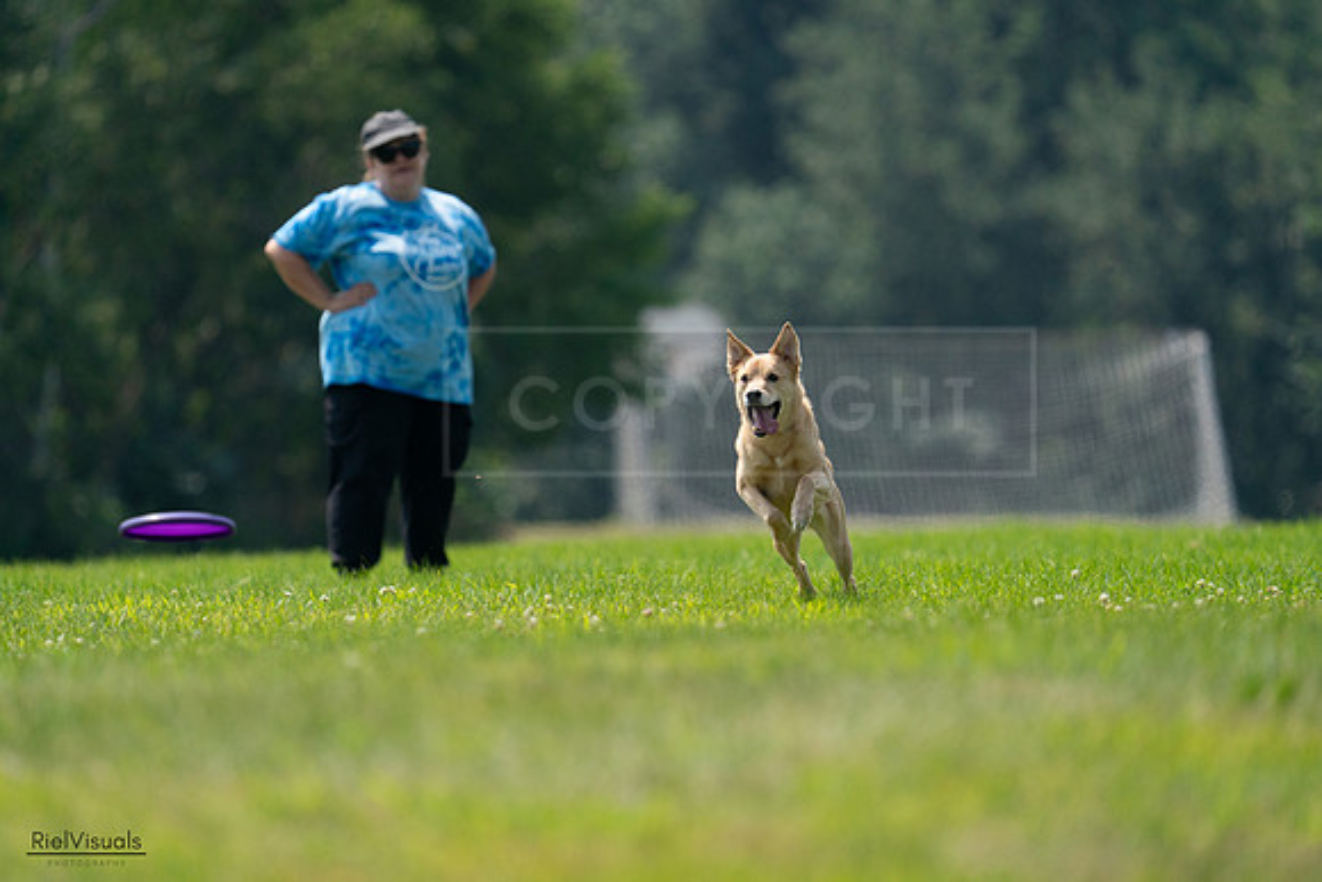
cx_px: 661
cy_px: 441
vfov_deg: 3.0
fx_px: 16748
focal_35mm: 456
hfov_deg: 4.5
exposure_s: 1/4000
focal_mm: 456
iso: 1250
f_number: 6.3
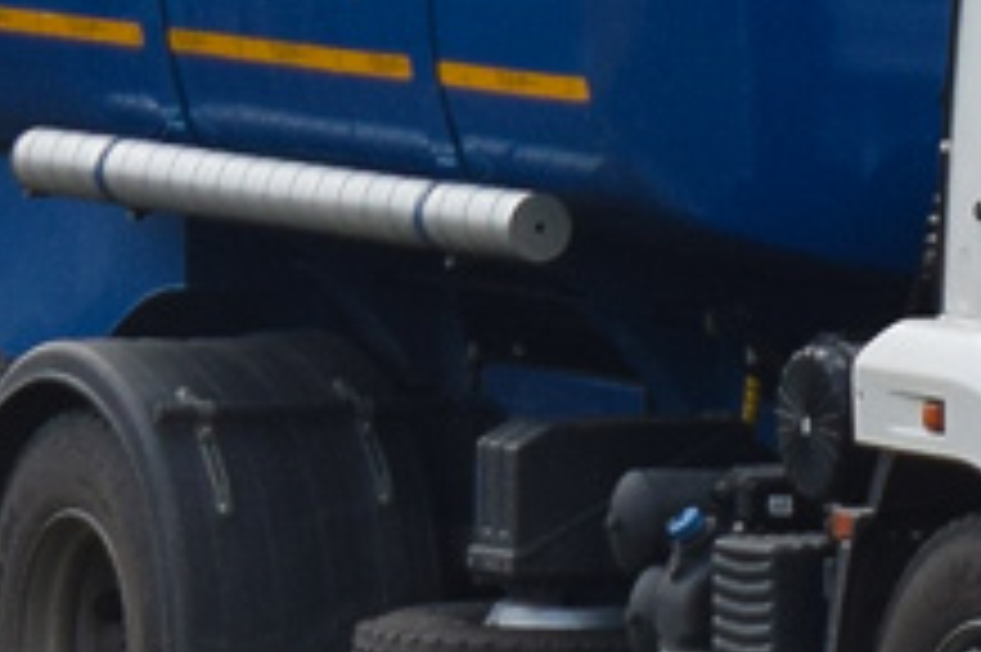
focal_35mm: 454
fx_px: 12355
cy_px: -297
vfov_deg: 3.0
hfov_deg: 4.5
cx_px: 1269
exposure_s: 1/640
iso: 200
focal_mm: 55
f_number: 5.6
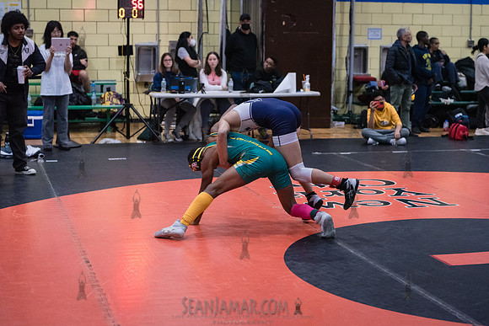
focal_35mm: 70
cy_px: 163
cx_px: 244
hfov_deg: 28.8
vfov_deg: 19.5
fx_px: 951
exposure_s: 1/640
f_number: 3.2
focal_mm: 70
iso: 8000
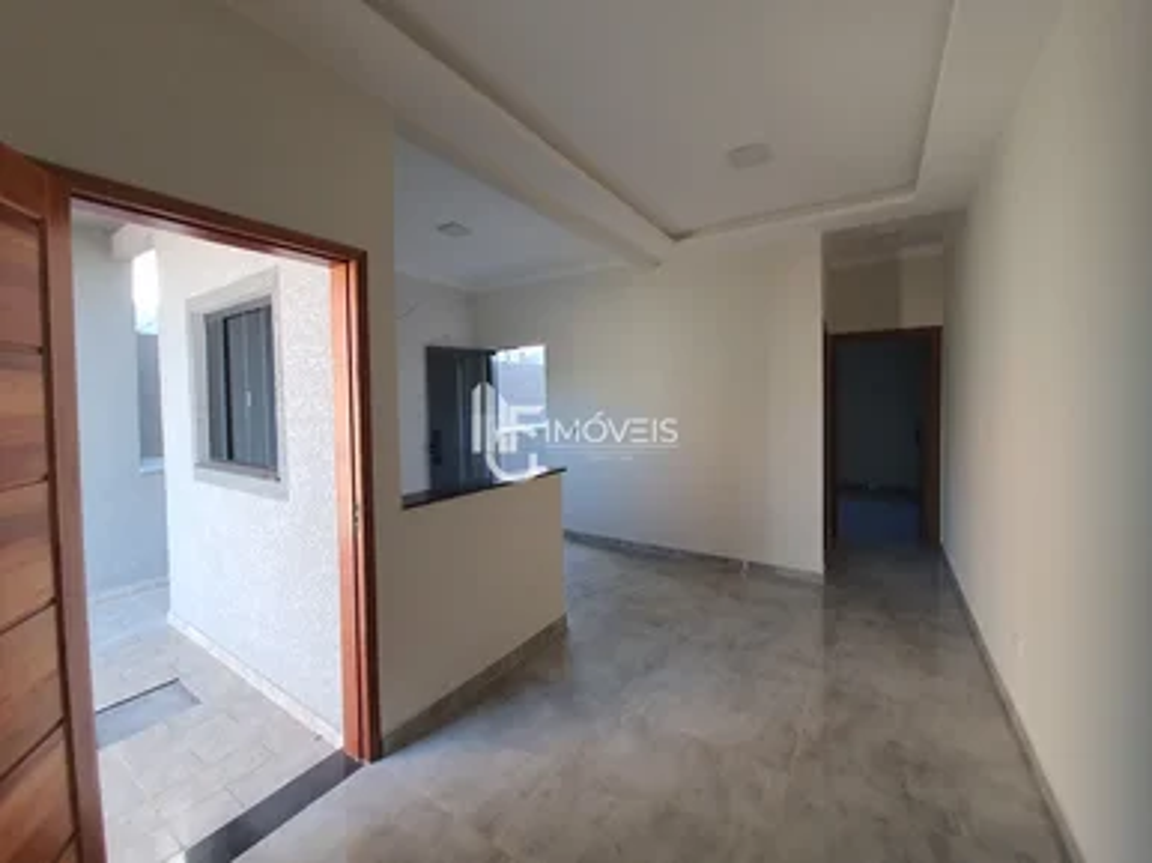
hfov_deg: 106.2
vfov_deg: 89.9
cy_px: 432
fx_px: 432
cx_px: 576
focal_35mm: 13
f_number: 2.2
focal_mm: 1.74
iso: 100
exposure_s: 1/60
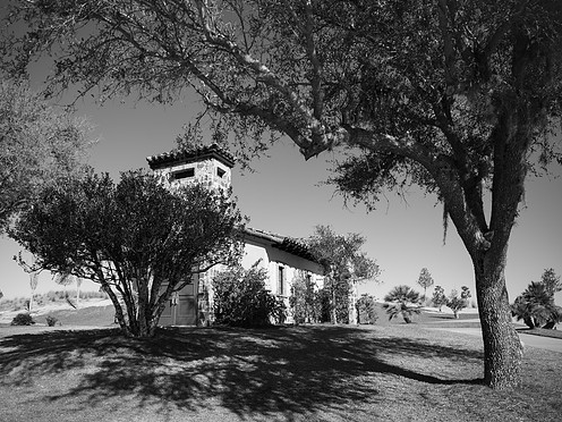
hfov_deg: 65.3
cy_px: 212
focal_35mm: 27
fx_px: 438
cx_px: 264
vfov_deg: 51.4
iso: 100
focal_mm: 24
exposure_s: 1/1600
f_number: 2.8
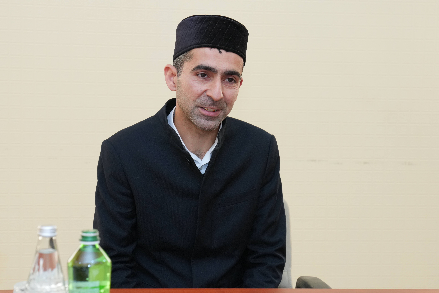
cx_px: 220
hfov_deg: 22.6
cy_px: 146
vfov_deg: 15.2
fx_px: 1097
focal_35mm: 90
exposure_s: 1/200
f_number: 5
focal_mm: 60
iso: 1600
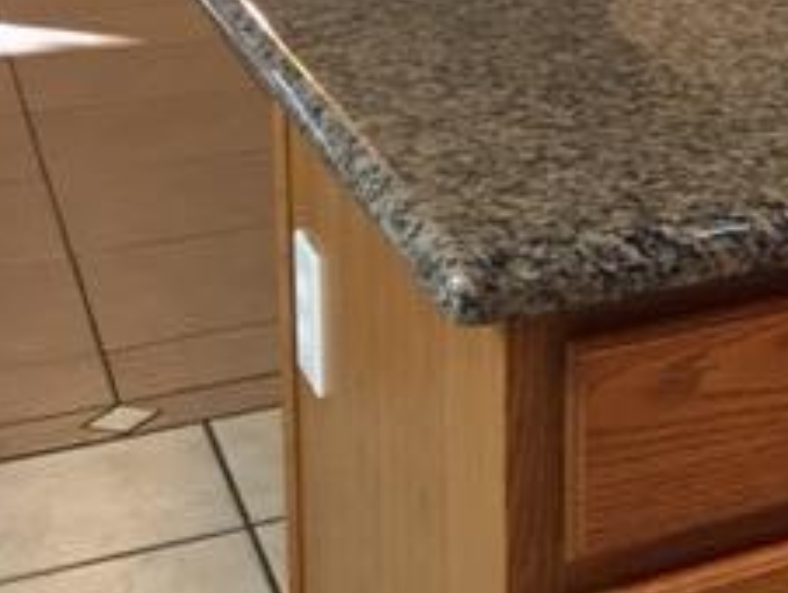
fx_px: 1869
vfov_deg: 17.2
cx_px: 1105
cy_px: -133
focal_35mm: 82
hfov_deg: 21.0
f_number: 2.2
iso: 64
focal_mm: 4.15
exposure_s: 1/15
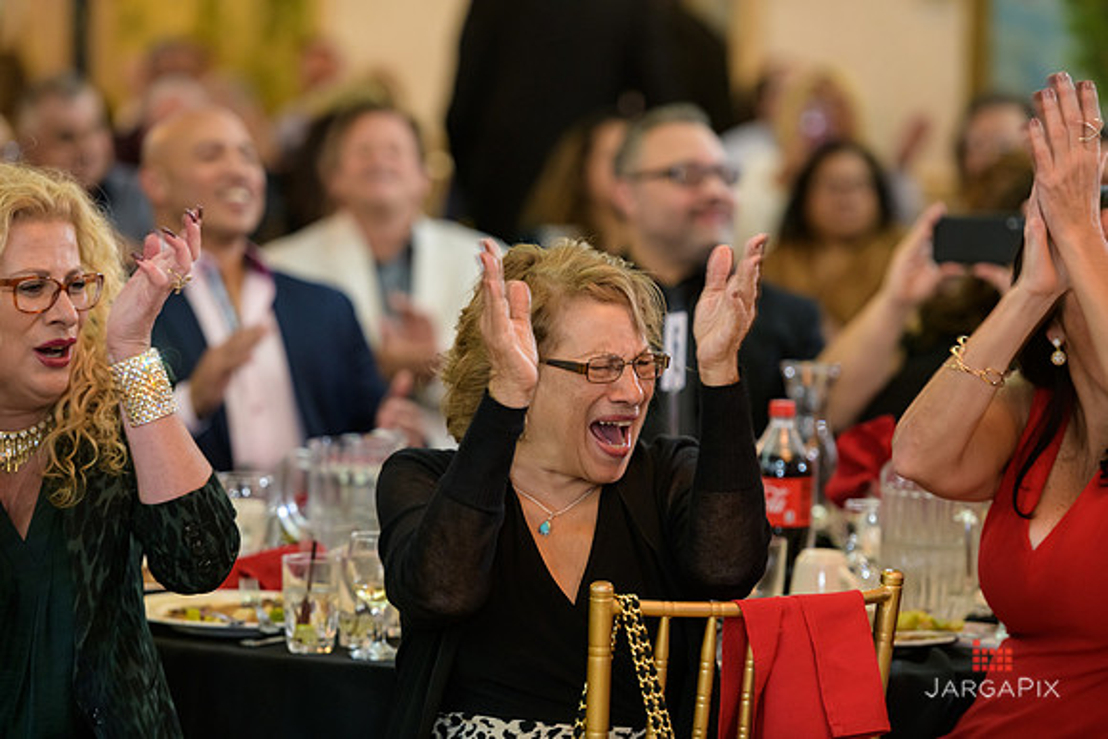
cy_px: 370
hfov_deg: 13.2
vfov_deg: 8.9
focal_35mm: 155
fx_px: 4771
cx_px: 554
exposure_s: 1/125
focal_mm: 155
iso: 1600
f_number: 3.2
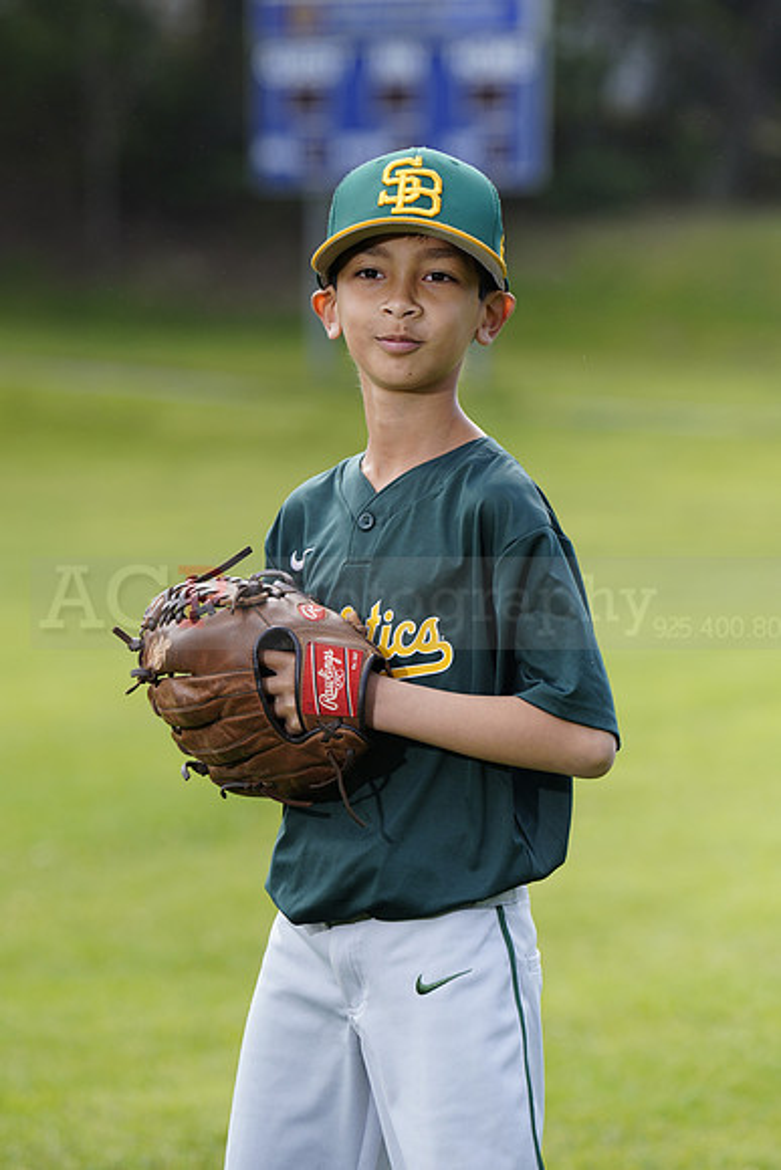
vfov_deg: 11.4
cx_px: 390
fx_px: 5854
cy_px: 585
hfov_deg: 7.6
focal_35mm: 180
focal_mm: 180
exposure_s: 1/250
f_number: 5
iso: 100
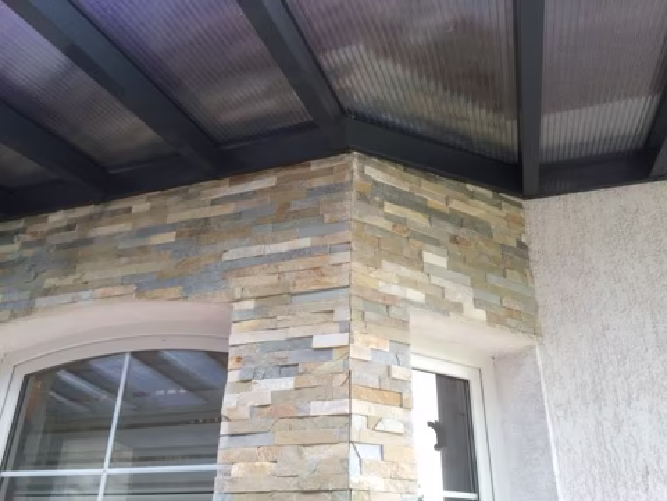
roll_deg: -1.5
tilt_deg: +26.1
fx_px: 559
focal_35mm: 29
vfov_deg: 48.2
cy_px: 250
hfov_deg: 61.7
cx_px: 334
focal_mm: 4.15
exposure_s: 1/30
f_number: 2.2
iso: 64
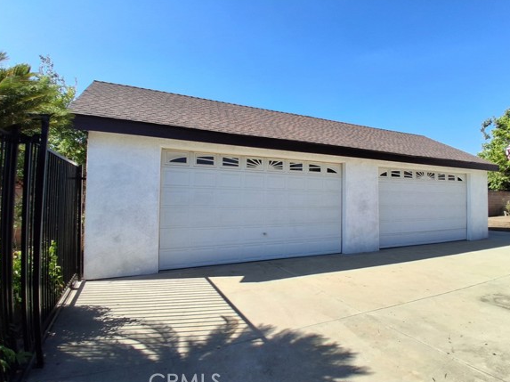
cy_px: 181
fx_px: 280
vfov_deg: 68.6
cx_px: 274
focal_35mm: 19
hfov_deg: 84.6
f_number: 2.2
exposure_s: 1/888
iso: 50
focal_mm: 1.4
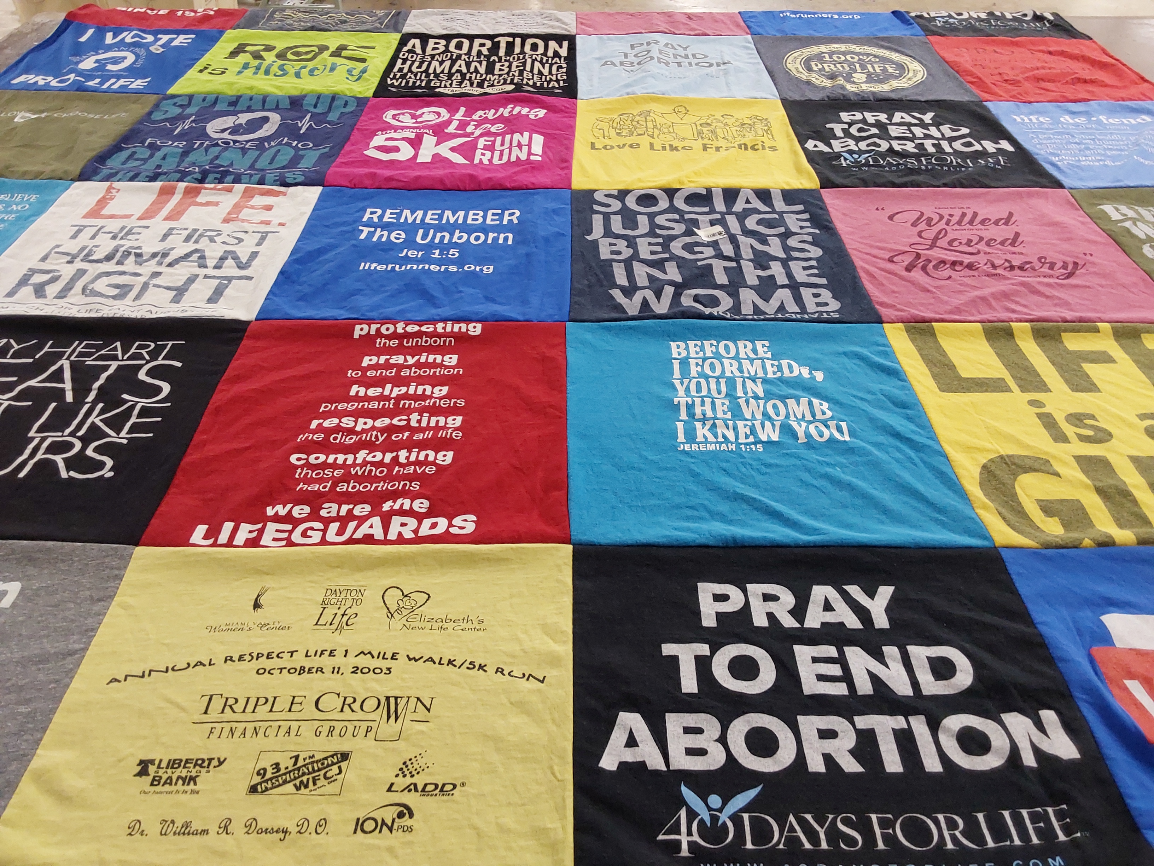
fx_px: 933
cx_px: 577
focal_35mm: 28
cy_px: 433
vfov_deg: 49.7
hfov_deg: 63.4
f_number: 1.9
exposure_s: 1/50
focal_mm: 2.91
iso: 100
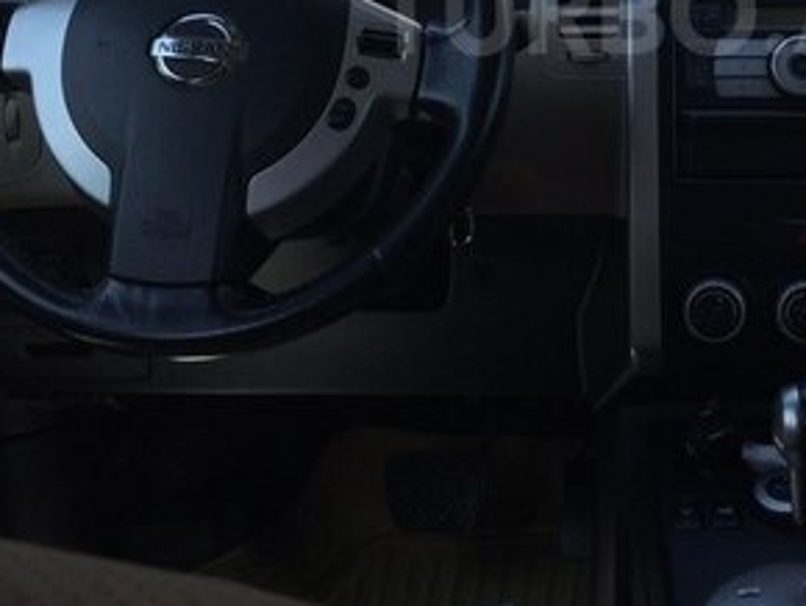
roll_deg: +2.1
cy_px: 13
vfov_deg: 21.6
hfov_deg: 28.7
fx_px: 1538
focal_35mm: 66
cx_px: 659
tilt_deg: -1.6
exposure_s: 1/695
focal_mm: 4.15
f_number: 2.2
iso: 32
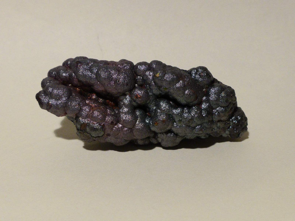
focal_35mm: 61
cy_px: 110
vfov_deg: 24.0
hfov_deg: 31.7
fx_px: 520
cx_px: 148
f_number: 4.7
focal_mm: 10.3
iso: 400
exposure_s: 1/40
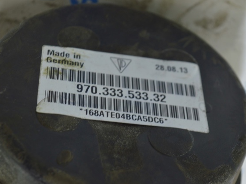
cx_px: 120
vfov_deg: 16.3
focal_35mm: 91
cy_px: 92
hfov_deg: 21.6
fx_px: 643
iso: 400
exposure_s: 1/20
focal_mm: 55
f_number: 5.6
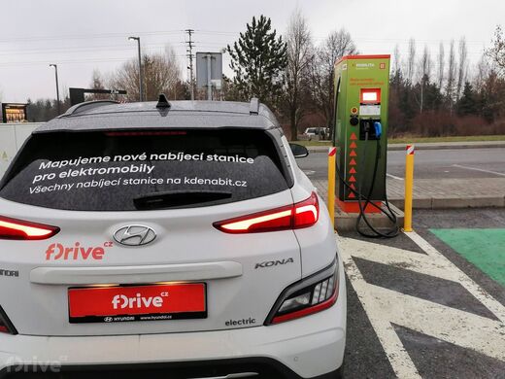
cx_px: 252
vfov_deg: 45.4
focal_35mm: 31
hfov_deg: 58.4
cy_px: 190
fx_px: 452
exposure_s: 1/120
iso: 320
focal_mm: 5.3
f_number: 1.8
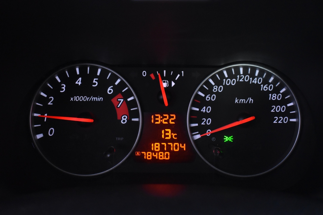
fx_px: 377
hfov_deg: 46.4
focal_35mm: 42
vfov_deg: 31.9
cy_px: 108
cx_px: 162
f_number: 4.2
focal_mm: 28
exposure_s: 1/50
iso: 3200
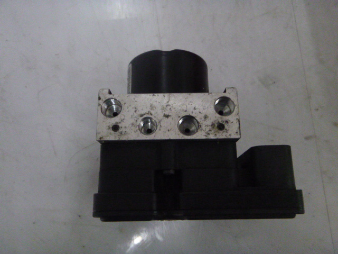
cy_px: 127
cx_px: 169
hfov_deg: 61.7
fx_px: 283
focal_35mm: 29
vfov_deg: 48.2
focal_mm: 5.2
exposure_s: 1/40
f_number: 4.1
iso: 800
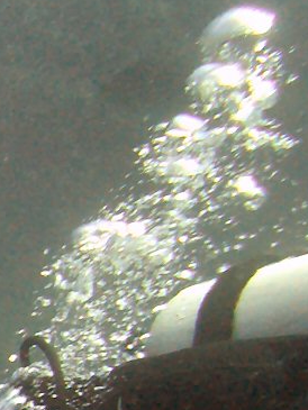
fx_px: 2525
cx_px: -363
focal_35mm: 213
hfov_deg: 6.7
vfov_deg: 9.2
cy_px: 511
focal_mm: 7.9
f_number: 2.8
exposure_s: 1/125
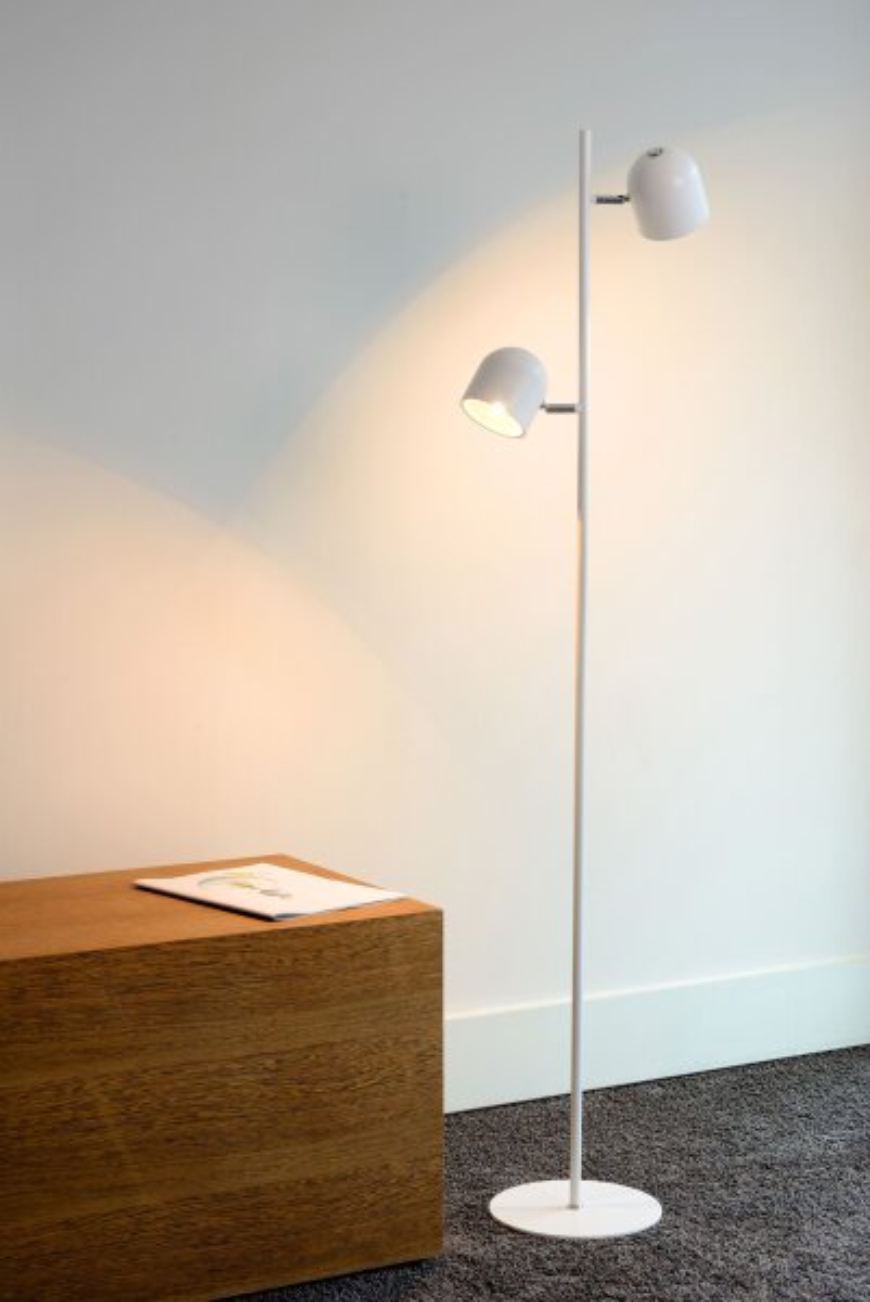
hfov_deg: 21.0
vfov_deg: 30.9
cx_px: 435
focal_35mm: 65
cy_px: 651
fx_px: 2352
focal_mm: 65
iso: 100
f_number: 10
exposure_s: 1/2
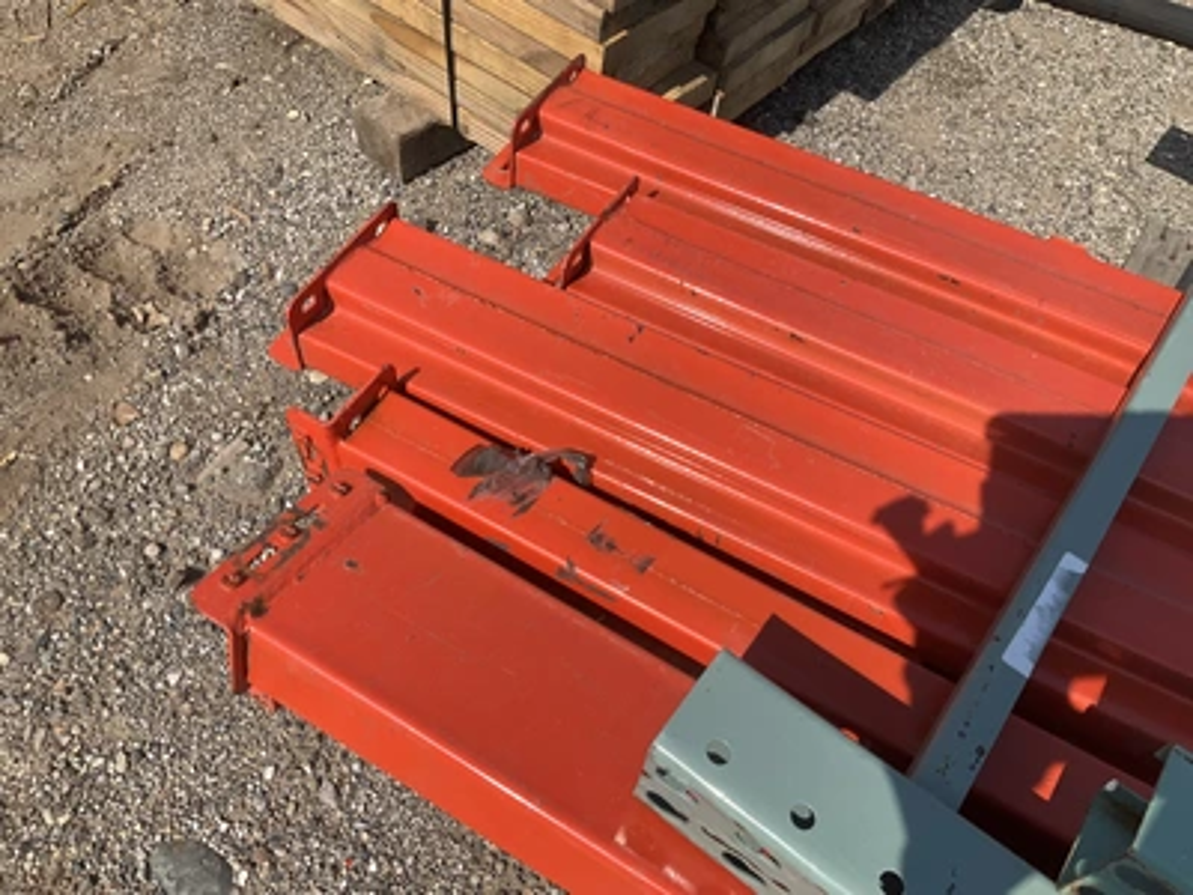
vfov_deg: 48.2
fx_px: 999
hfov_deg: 61.7
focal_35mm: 29
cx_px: 596
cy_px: 448
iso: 25
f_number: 1.8
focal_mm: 3
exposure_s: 1/1675
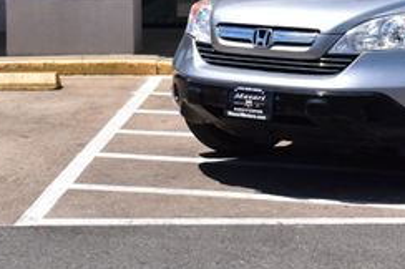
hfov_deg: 15.2
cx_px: 320
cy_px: -75
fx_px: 1505
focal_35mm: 134
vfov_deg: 10.0
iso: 320
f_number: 11
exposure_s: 1/500
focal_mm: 34
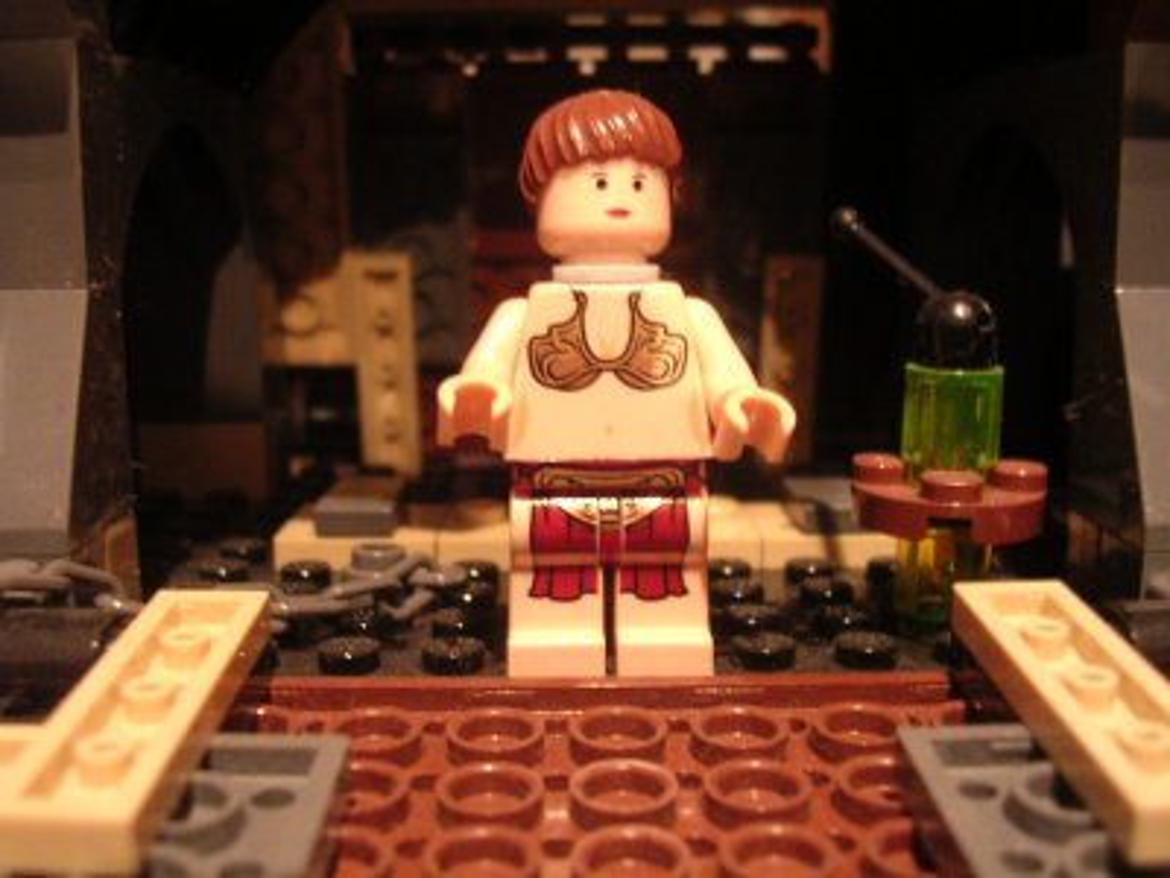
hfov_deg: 49.0
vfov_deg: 37.7
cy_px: 439
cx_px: 585
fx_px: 1284
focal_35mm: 38
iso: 400
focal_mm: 5.8
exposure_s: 1/1.8
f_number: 2.8
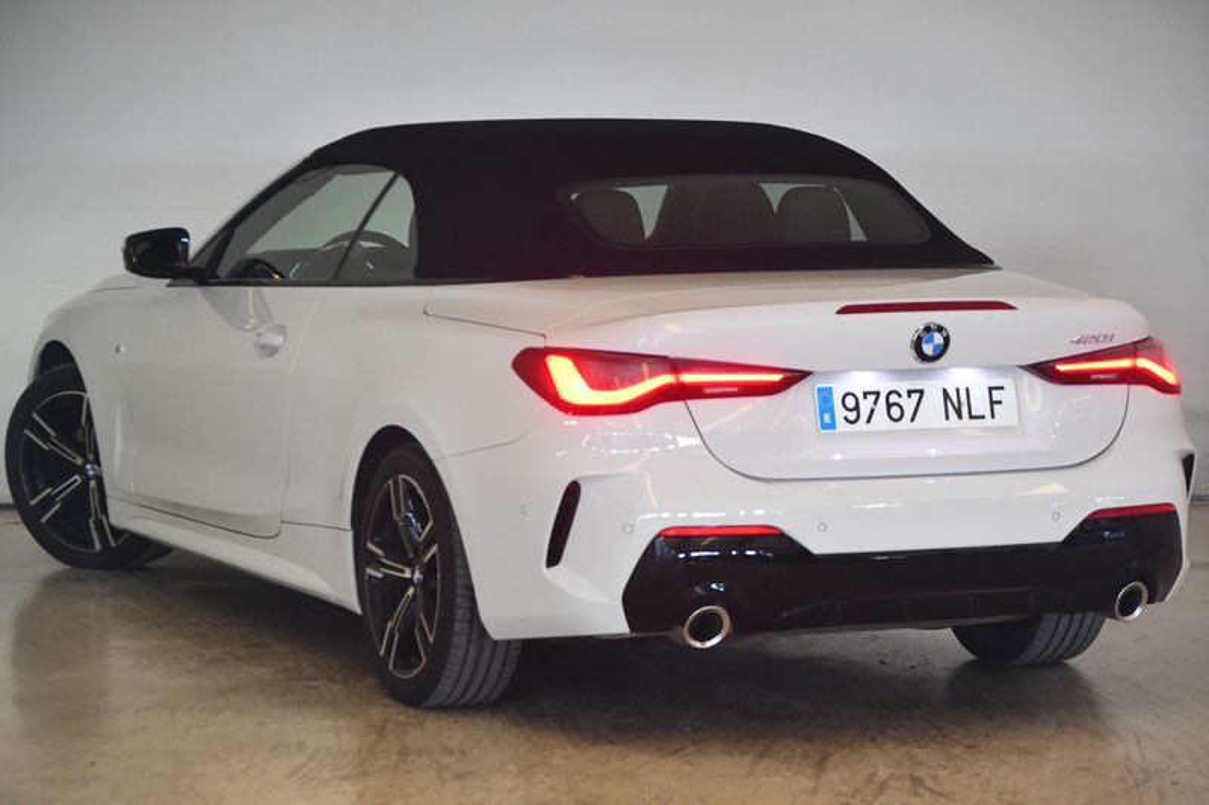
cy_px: 402
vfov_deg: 11.1
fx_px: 4130
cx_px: 604
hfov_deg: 16.7
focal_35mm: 123
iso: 3200
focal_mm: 82
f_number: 4.2
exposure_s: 1/160
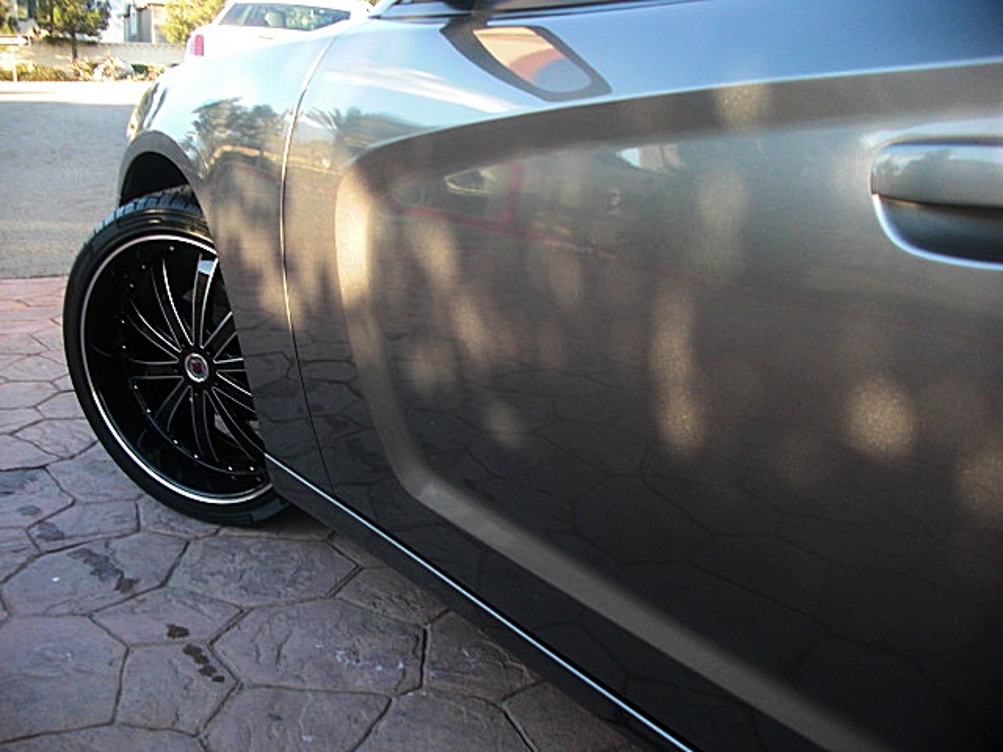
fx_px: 1043
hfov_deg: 51.4
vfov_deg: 39.7
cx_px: 502
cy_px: 376
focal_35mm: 36
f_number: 2.8
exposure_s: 1/125
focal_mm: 6.3
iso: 100
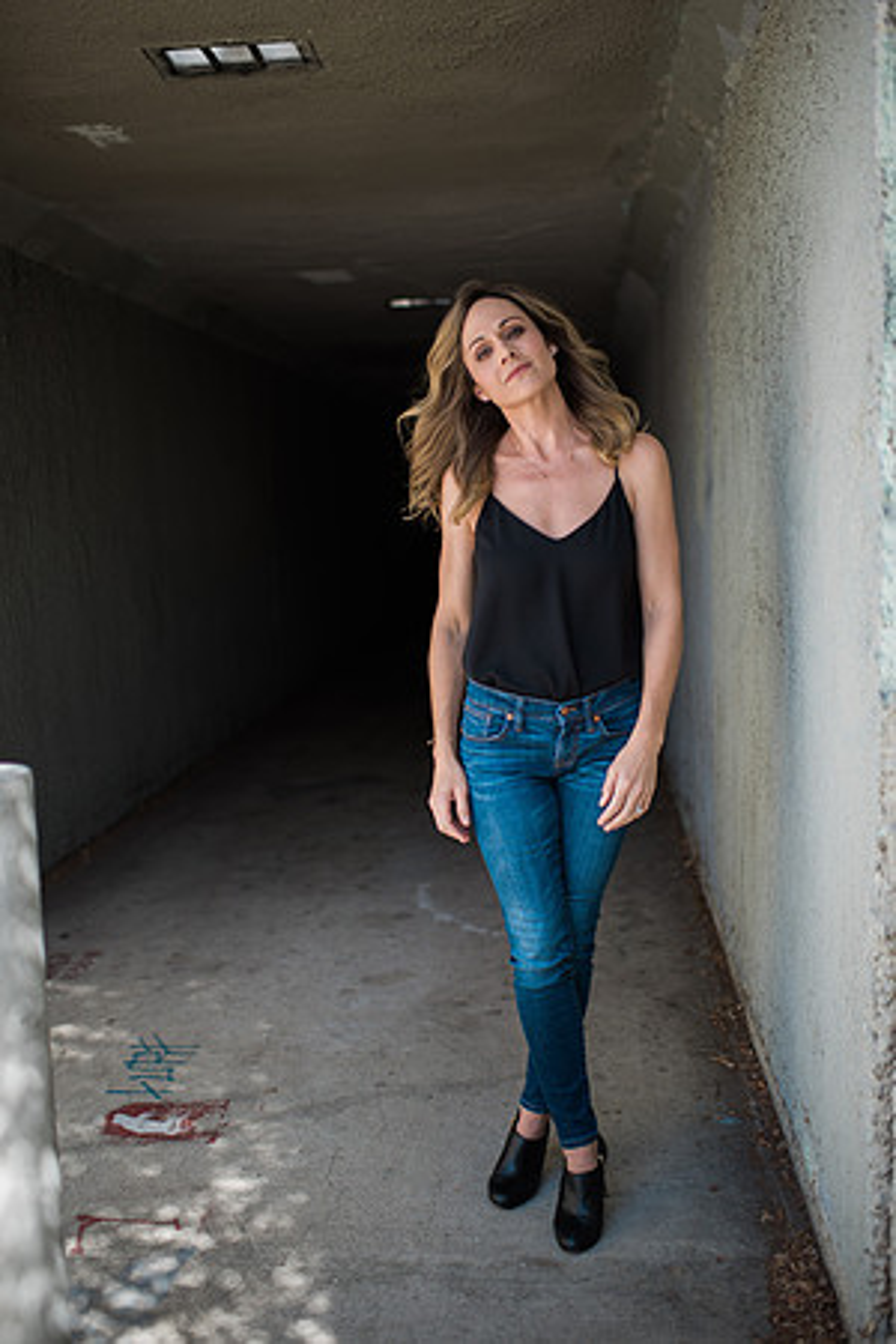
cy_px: 672
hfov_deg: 37.9
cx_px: 448
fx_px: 1307
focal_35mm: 35
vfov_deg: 54.4
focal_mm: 35
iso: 100
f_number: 1.4
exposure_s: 1/800
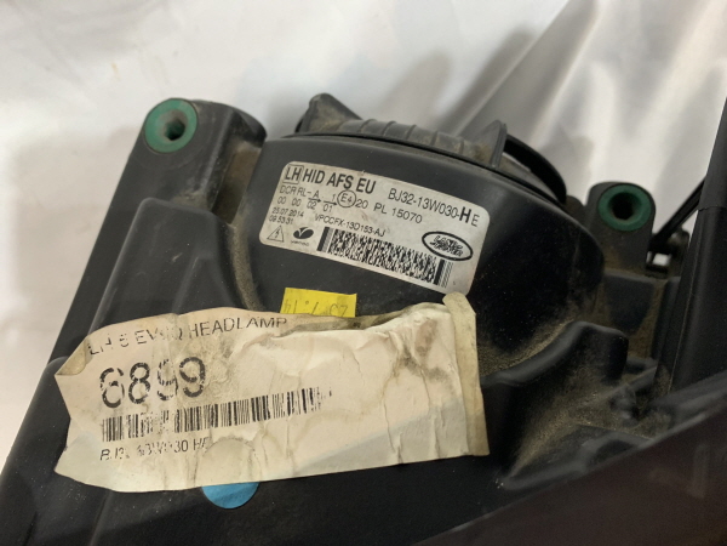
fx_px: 546
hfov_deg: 67.3
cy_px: 273
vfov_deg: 53.1
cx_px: 364
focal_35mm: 26
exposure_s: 1/60
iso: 200
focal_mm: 4.25
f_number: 1.8
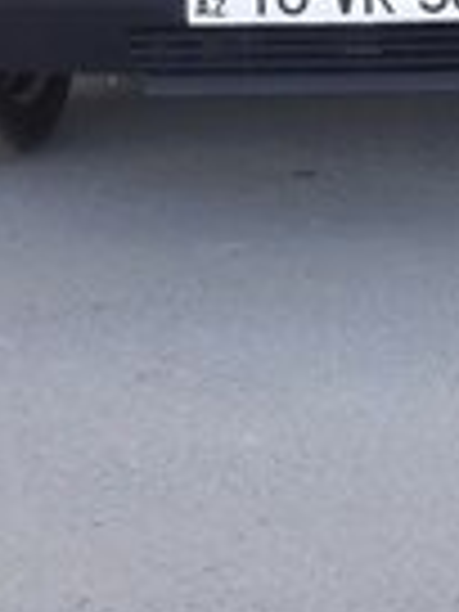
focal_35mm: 102
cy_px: -117
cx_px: 392
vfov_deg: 18.3
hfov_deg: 14.4
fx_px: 1803
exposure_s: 1/152
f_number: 1.9
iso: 40
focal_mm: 3.7
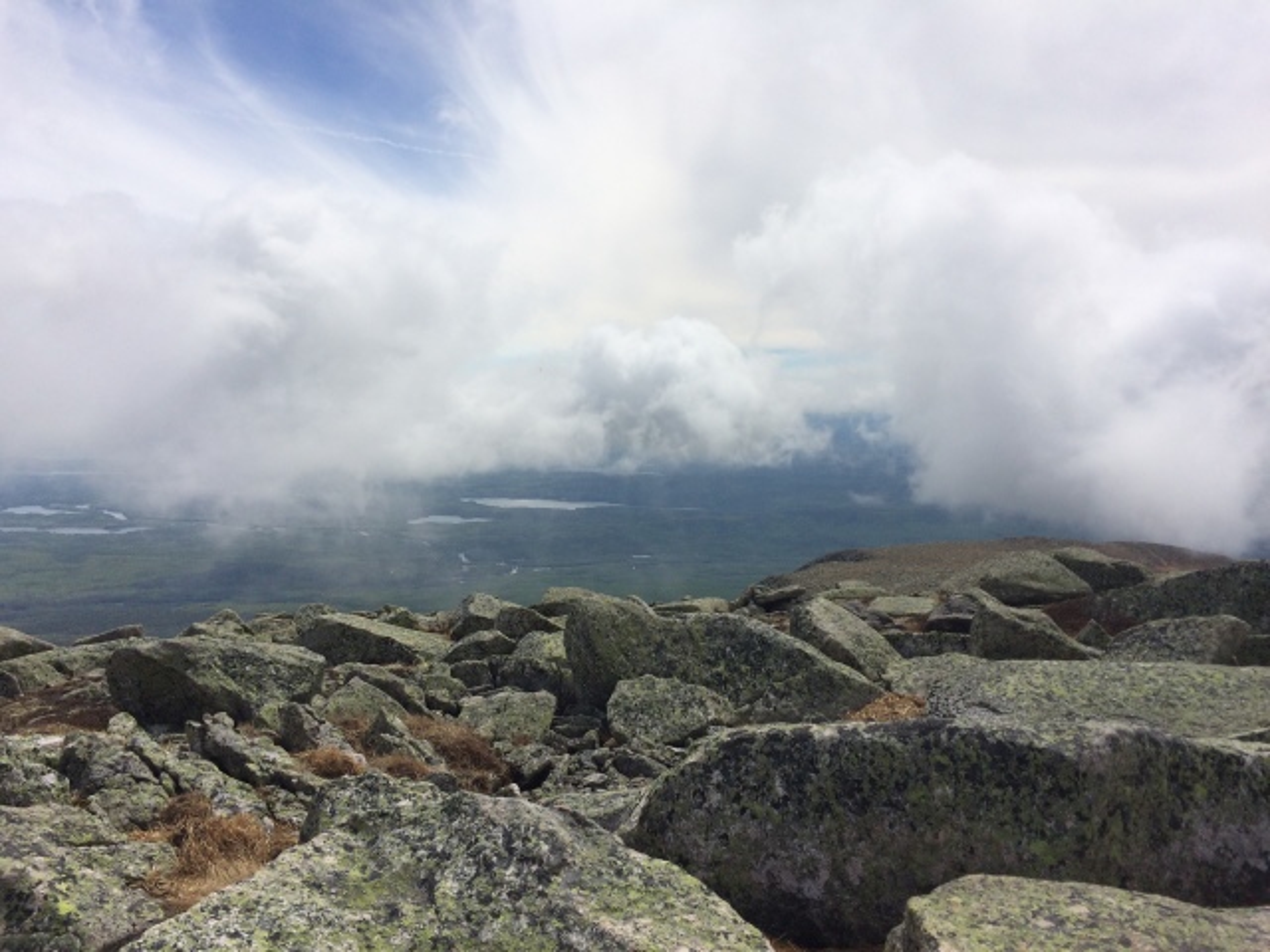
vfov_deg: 48.2
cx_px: 635
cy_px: 476
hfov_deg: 61.7
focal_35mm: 29
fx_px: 1064
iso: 32
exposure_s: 1/4566
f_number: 2.2
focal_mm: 4.15
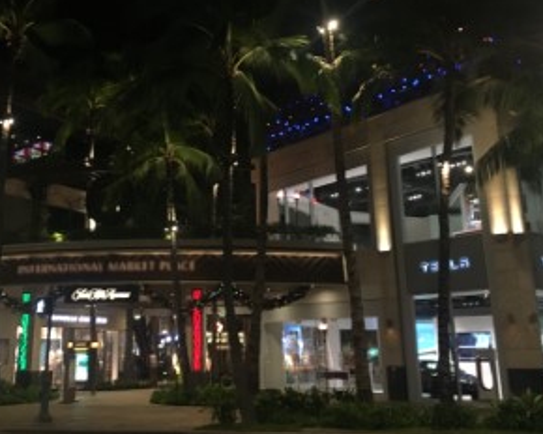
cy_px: 155
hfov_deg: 41.6
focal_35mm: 44
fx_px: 707
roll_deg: -0.1
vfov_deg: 33.9
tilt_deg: +15.3
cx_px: 193
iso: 200
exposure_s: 1/24
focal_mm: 4.15
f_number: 2.2
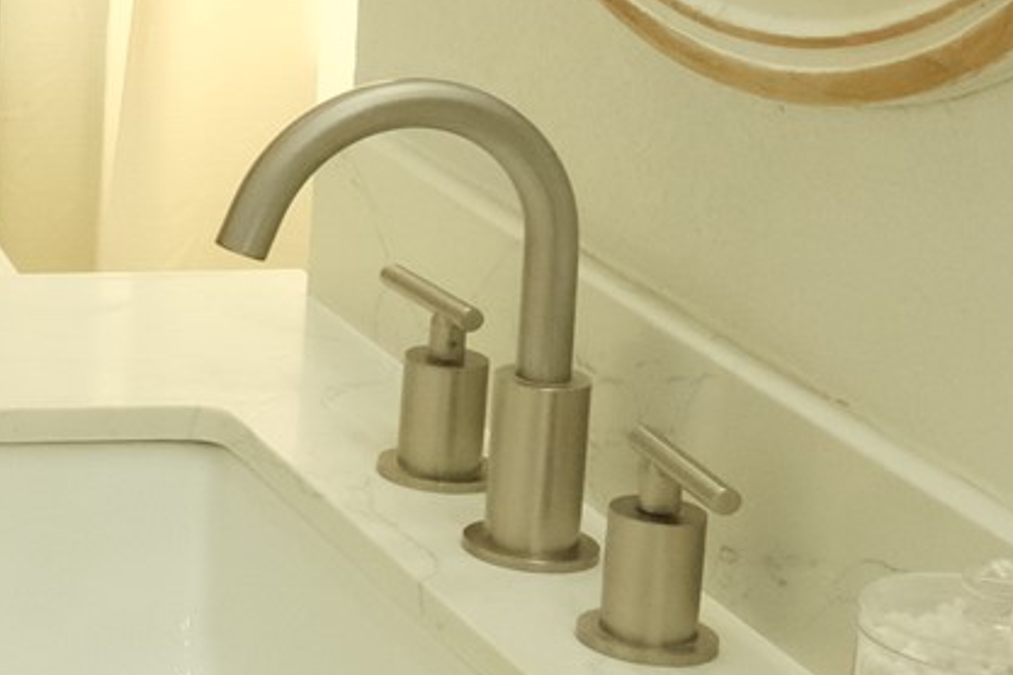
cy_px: -83
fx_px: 3517
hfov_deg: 12.6
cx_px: -1433
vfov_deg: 10.8
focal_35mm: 125
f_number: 8
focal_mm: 16
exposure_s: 1/100
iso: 3200
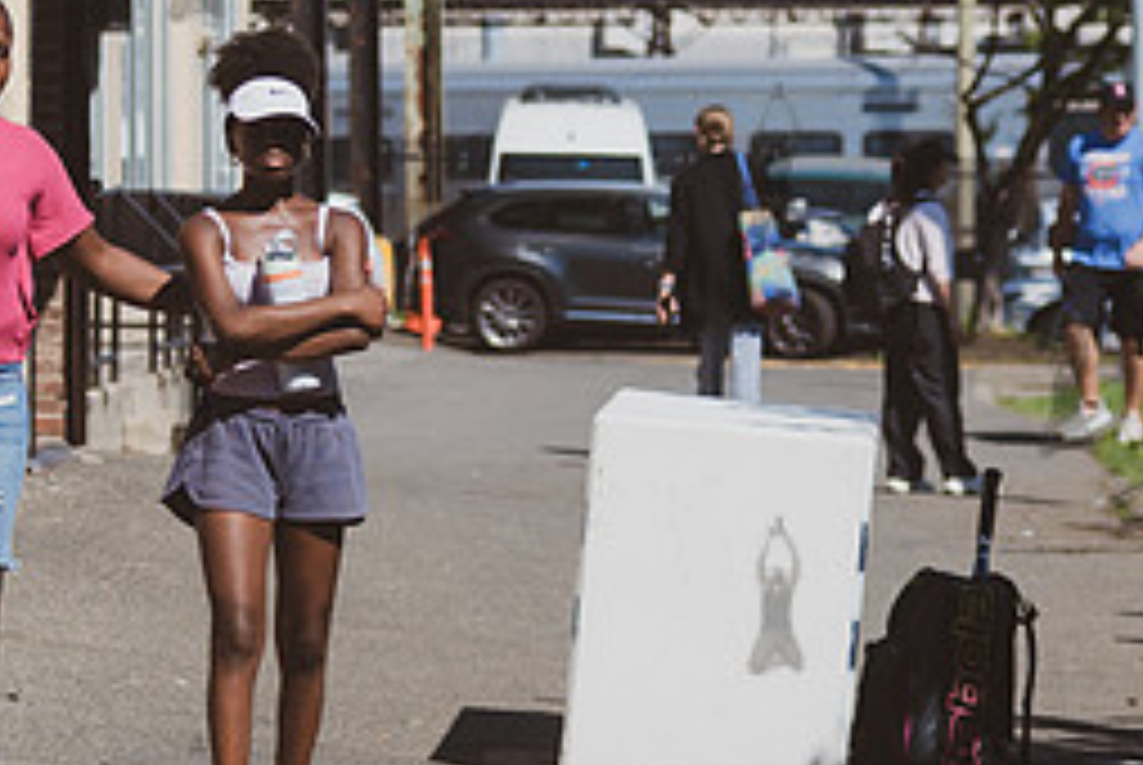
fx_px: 8519
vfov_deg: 5.1
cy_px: 455
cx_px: 407
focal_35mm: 268
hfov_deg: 7.7
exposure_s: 1/3200
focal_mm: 86
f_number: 4
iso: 200
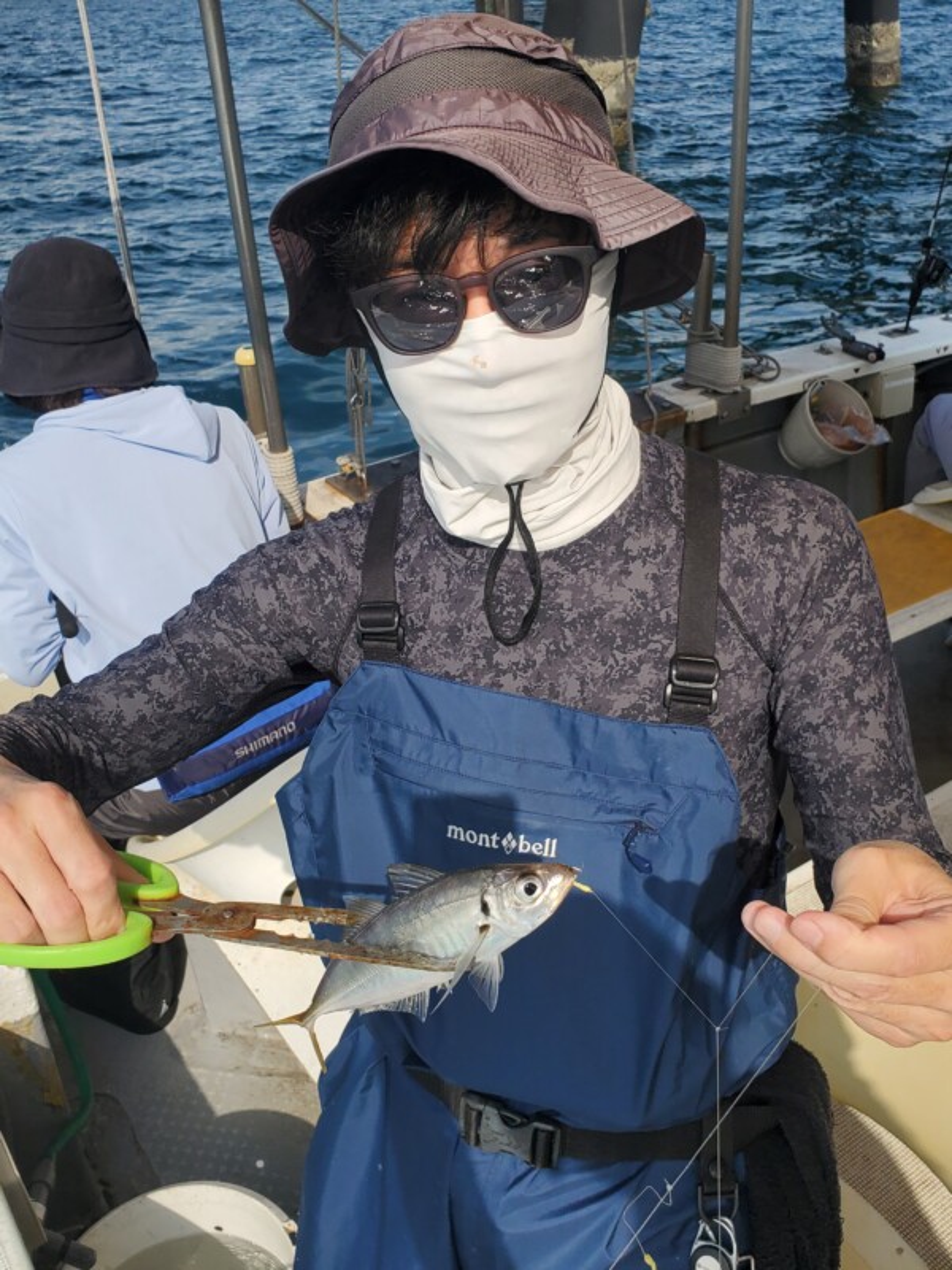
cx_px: 476
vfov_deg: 67.3
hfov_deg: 53.1
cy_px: 635
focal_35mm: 26
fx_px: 953
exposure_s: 1/2000
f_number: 2.4
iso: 50
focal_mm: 4.3
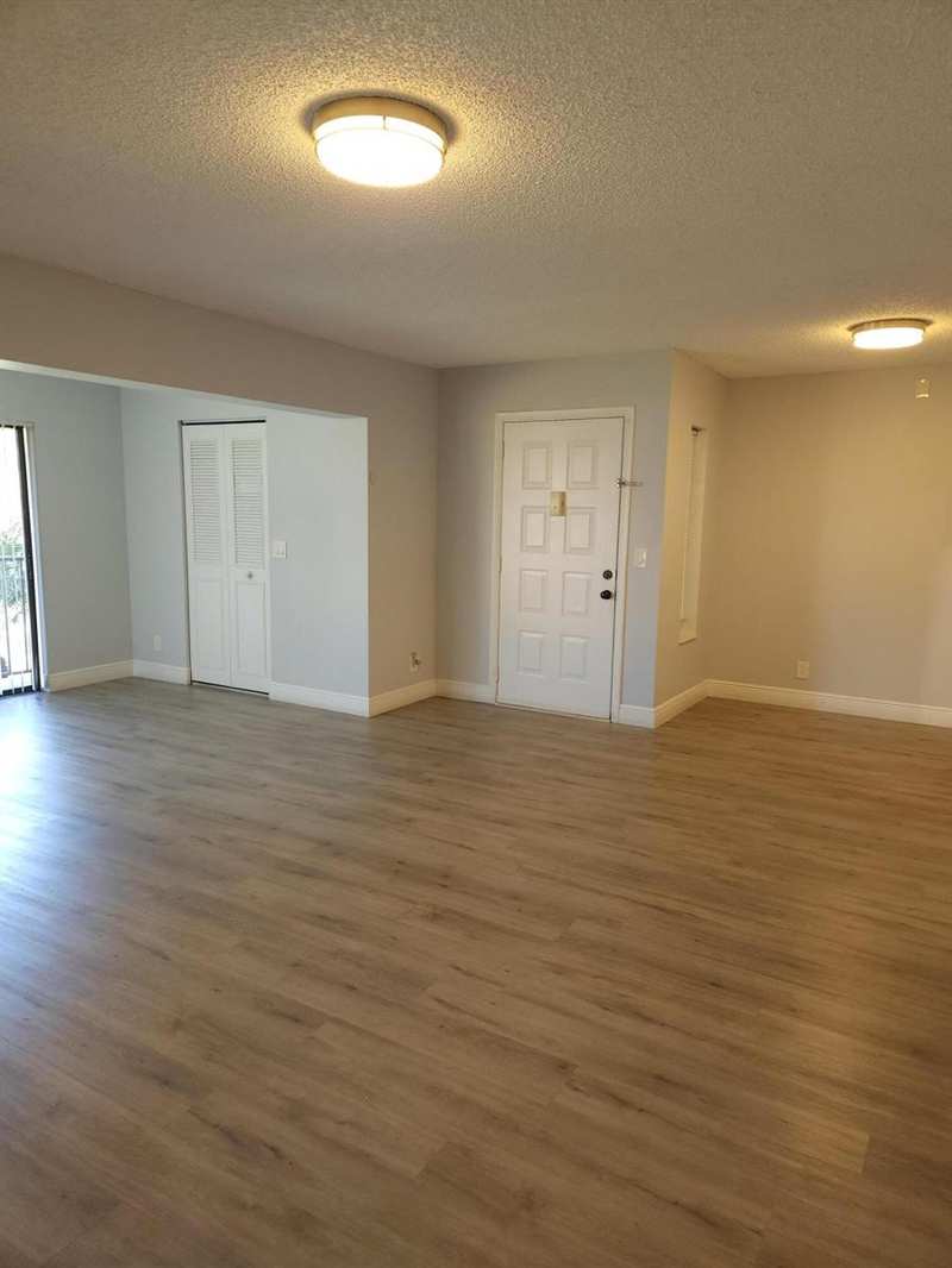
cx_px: 476
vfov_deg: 73.9
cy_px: 634
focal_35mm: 23
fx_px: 843
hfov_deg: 58.9
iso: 100
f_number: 1.8
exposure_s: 1/60
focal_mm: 5.4
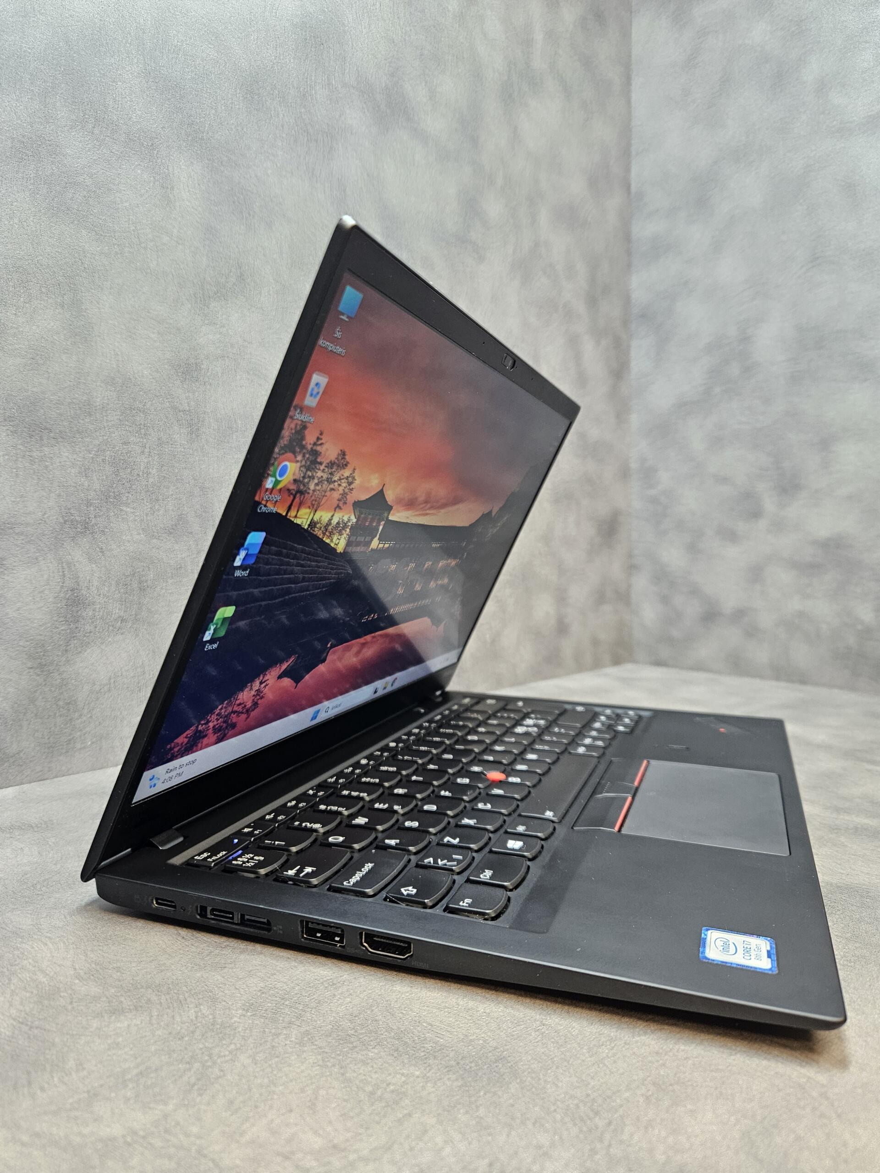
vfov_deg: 73.9
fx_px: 780
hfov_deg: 58.9
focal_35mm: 23
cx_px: 440
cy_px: 586
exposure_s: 1/100
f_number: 1.8
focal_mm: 5.4
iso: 400
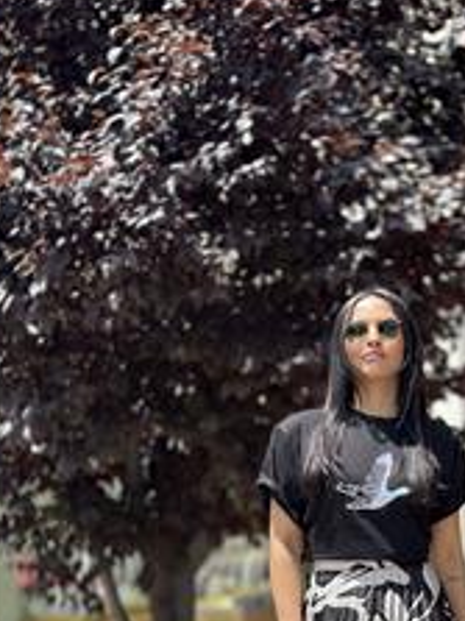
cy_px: 539
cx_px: 390
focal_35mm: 89
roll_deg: +0.7
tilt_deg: +1.0
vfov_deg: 21.6
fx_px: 1596
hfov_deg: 16.4
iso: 80
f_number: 1.78
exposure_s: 1/2114
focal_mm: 6.86
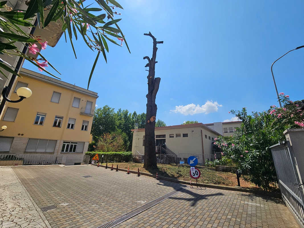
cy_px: 114
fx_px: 114
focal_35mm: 13
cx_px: 152
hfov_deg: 106.2
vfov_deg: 89.9
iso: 50
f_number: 2.2
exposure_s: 1/3687
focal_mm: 2.2
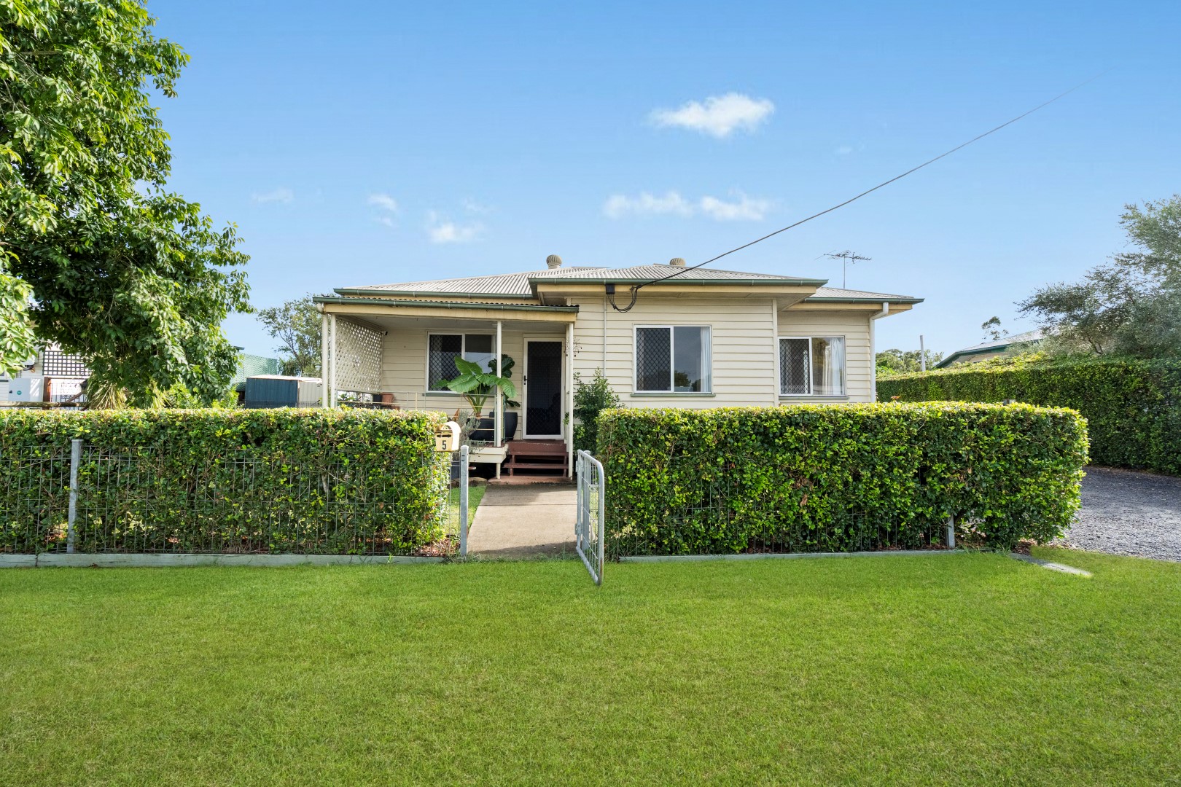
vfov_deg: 73.7
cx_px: 590
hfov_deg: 96.7
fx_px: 525
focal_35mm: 16
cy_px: 394
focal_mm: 16
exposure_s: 1/800
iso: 1600
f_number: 6.3
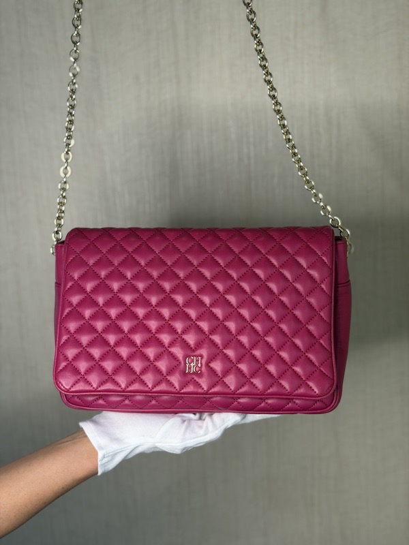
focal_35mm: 48
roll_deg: +2.8
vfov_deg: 39.7
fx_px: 756
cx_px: 204
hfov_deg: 30.3
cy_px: 272
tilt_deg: -11.2
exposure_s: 1/60
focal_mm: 6.76
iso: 80
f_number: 1.78
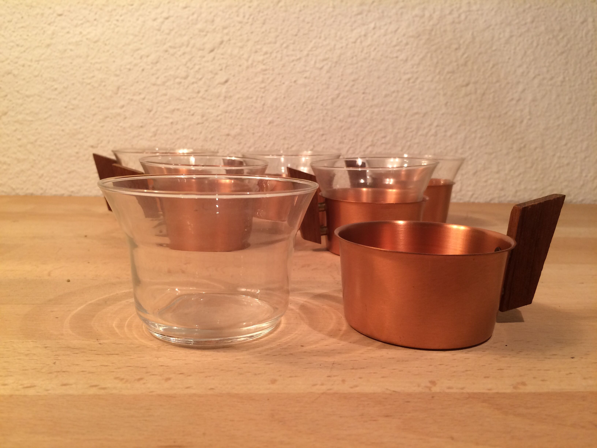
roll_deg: -1.3
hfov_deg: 61.7
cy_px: 224
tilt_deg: -8.9
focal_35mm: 29
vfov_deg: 48.2
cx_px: 298
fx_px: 500
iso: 50
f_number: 2.2
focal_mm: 4.15
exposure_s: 1/33
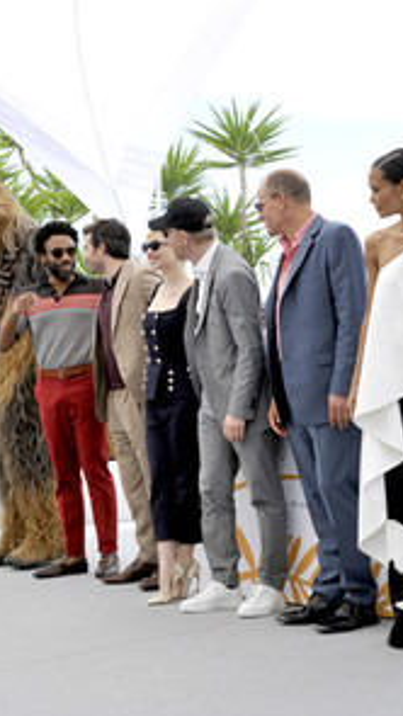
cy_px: 359
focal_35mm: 72
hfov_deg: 16.8
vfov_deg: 29.3
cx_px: 189
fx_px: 1367
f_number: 8
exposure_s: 1/250
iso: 200
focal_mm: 45
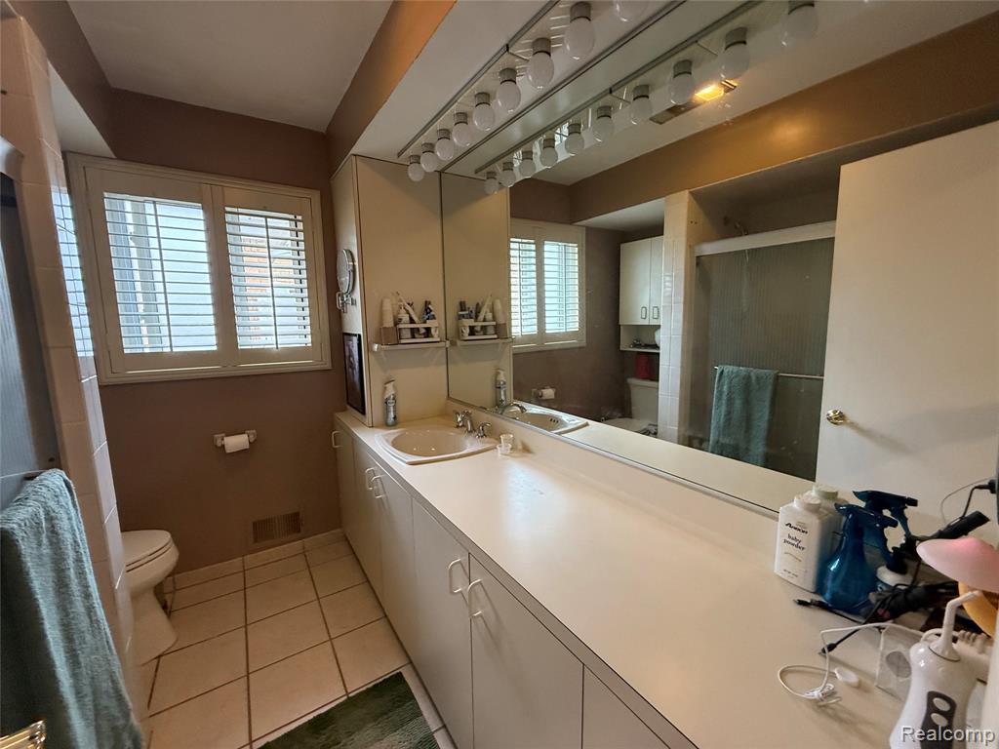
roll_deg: +1.0
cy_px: 374
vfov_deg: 85.7
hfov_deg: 102.1
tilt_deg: -7.4
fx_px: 404
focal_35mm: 14
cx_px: 500
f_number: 2.2
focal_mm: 2.22
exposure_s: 1/120
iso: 500
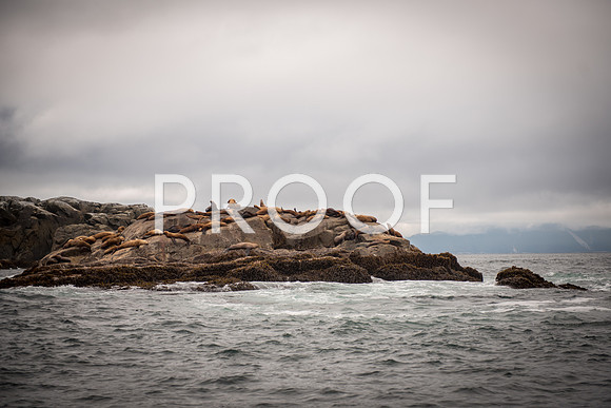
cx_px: 322
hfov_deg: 27.3
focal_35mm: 74
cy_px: 215
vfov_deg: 18.4
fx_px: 1259
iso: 100
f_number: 2.8
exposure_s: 1/800
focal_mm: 70
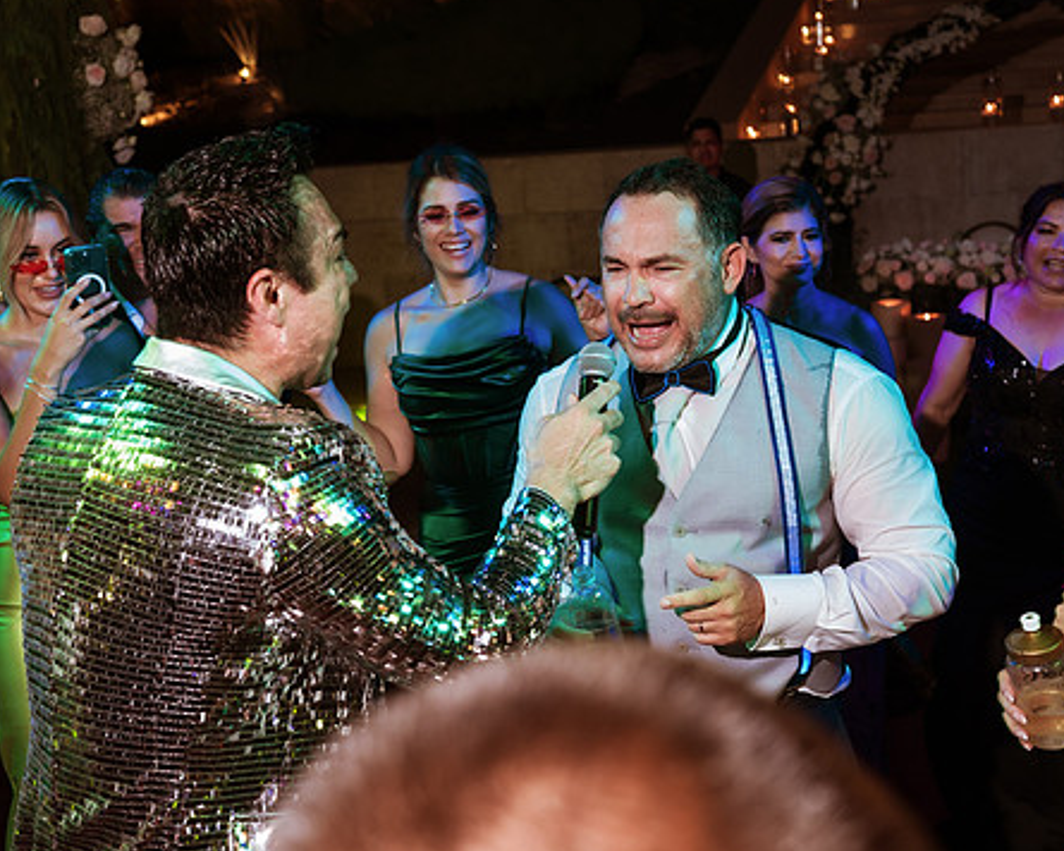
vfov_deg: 32.1
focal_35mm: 47
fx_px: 1480
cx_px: 557
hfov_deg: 39.5
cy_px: 410
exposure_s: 1/100
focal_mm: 35
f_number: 4.5
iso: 1600
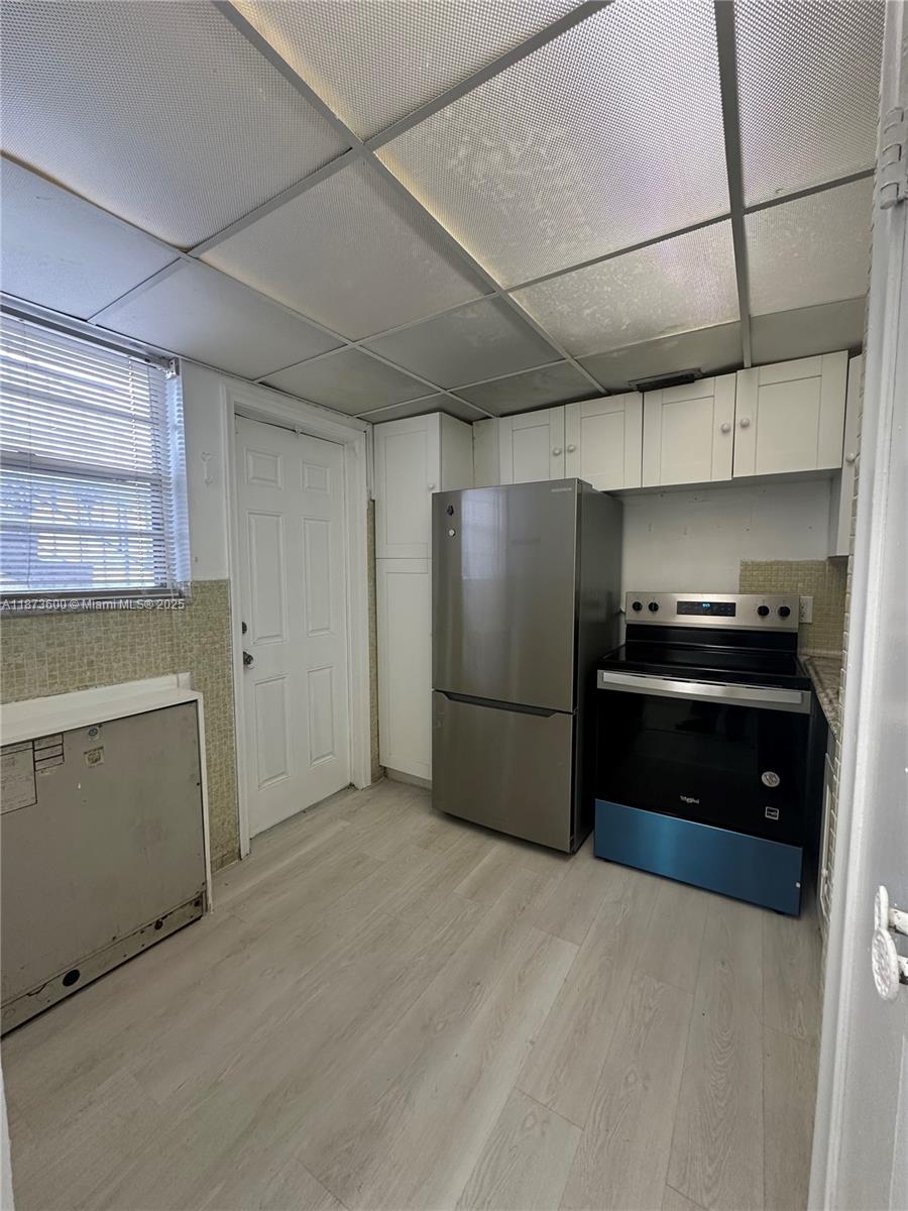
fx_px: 490
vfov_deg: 102.1
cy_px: 606
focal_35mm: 14
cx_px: 454
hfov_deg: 85.7
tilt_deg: -4.1
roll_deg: -0.3
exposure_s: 1/60
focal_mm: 2.22
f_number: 2.2
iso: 200
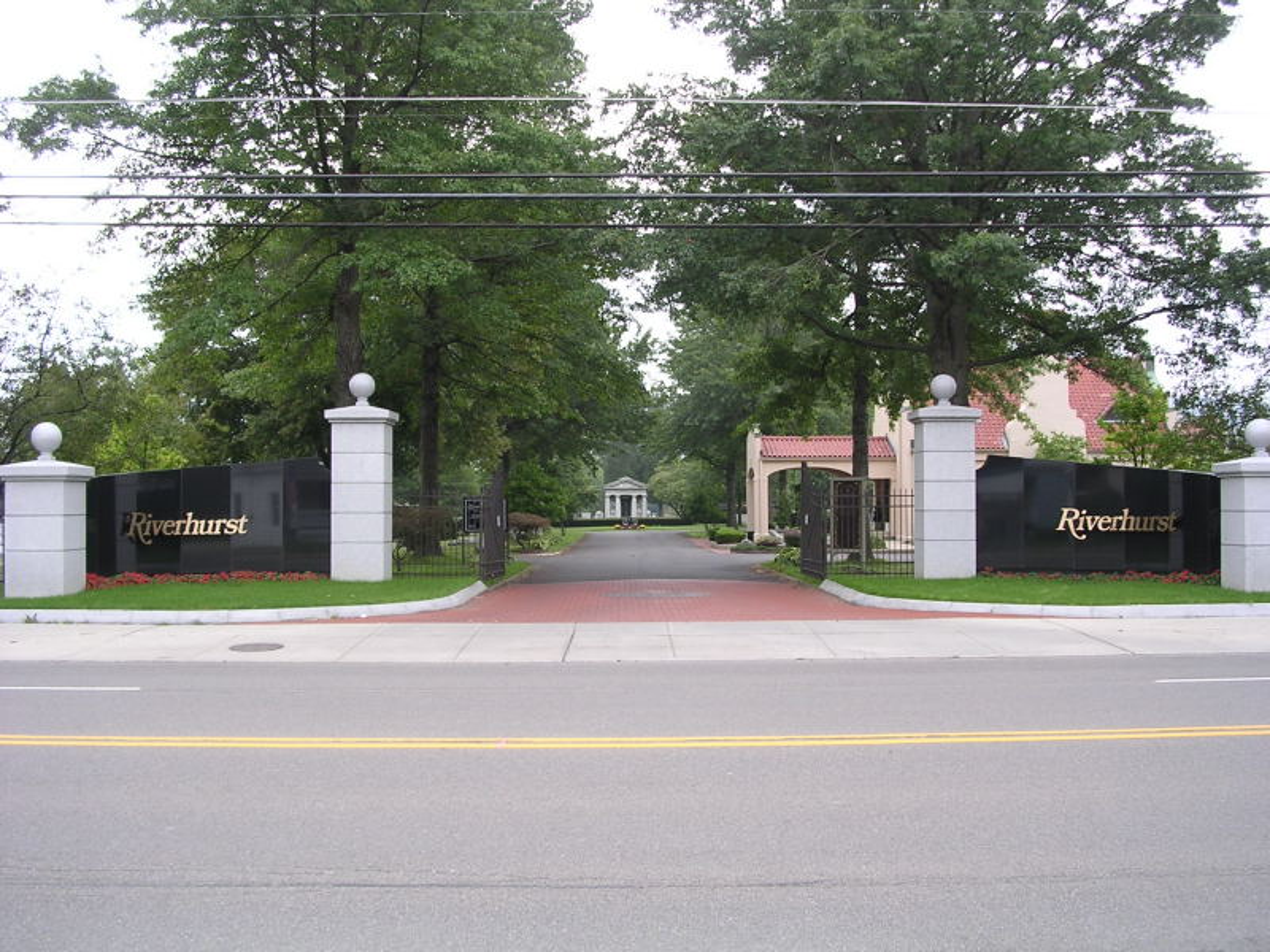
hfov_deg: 49.0
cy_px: 476
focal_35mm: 38
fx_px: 1394
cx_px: 635
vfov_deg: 37.7
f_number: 2.8
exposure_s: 1/155
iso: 100
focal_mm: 5.8
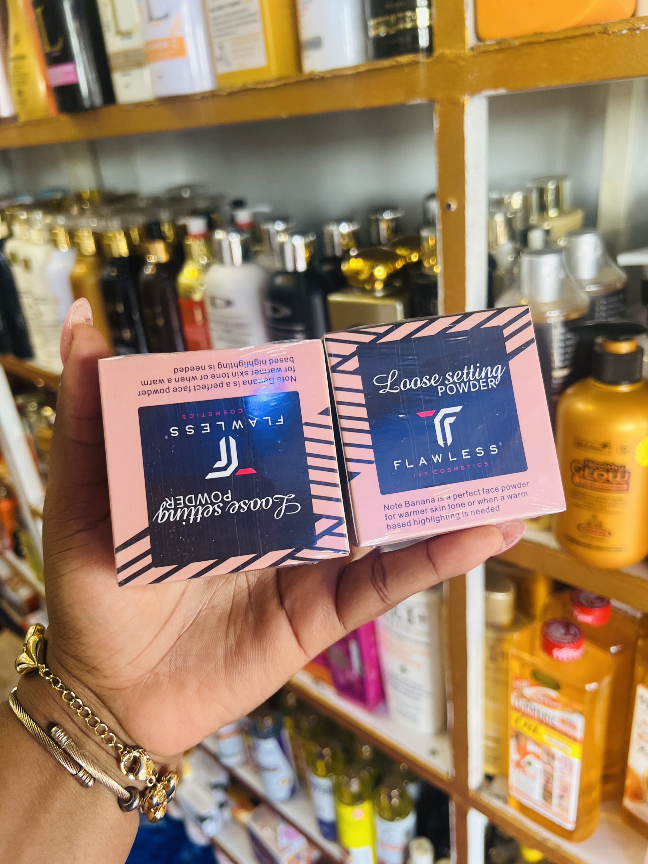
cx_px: 324
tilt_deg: -25.1
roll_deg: +7.4
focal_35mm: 26
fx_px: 649
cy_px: 432
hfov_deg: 53.1
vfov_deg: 67.3
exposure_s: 1/101
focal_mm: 5.7
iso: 125
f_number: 1.5
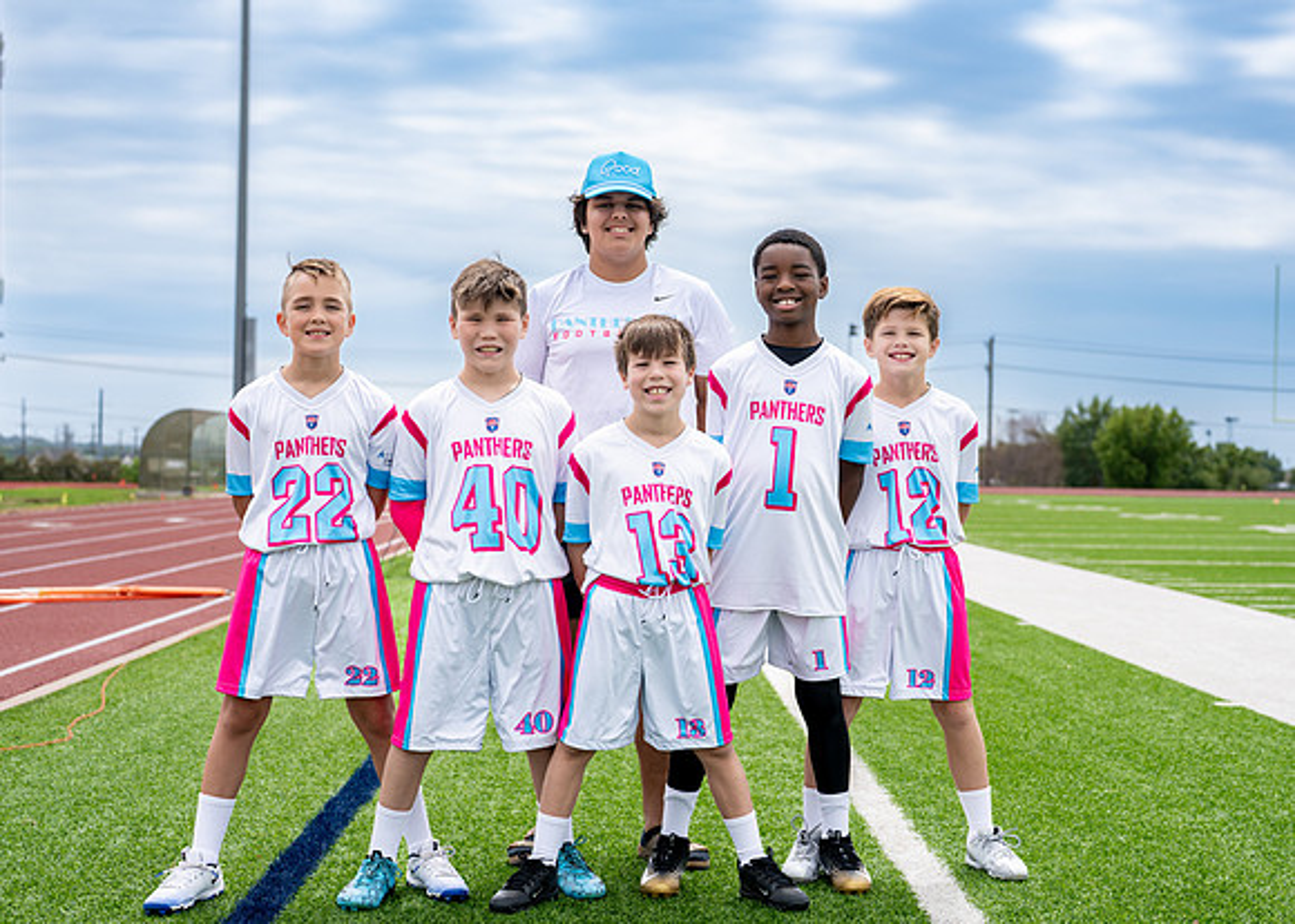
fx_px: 2169
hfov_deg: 33.2
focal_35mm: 59
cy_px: 483
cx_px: 718
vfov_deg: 24.1
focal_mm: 50
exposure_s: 1/1250
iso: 100
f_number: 3.5
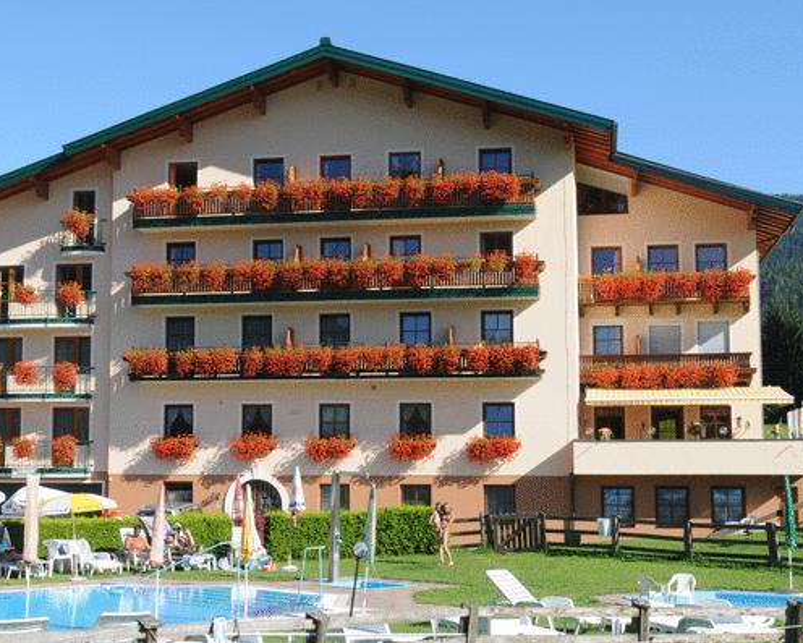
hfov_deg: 31.6
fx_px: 1416
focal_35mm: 60
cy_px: 322
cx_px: 325
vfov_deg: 25.6
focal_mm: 35
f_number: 16
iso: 200
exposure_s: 1/100
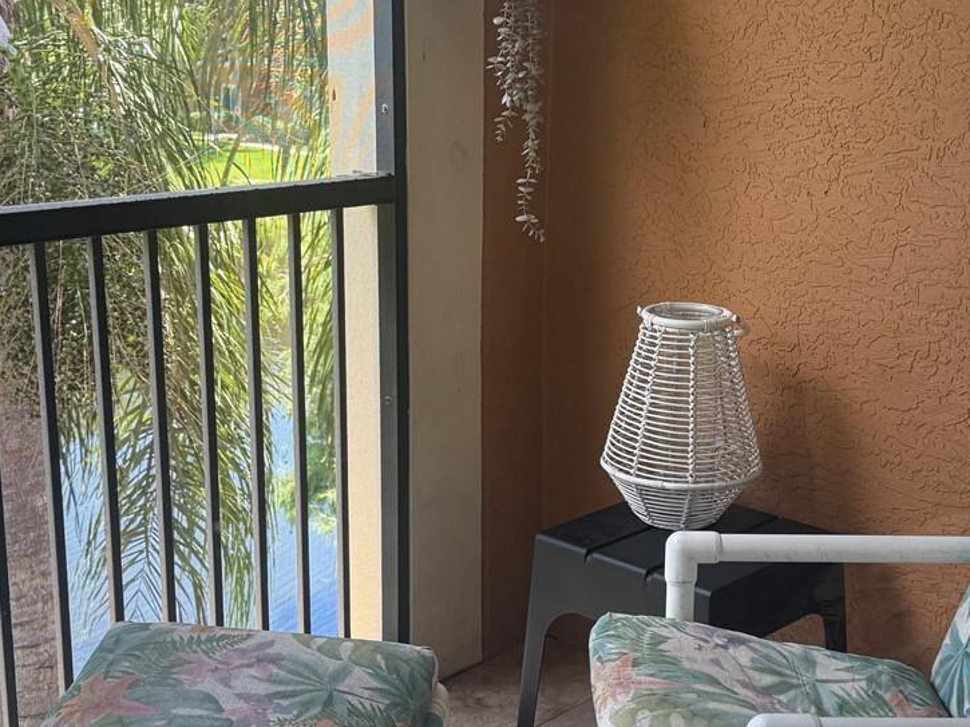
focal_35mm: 53
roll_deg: +0.0
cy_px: 374
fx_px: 1484
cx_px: 486
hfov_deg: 36.2
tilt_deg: -13.4
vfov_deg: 27.5
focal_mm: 6.76
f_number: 1.78
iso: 100
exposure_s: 1/283
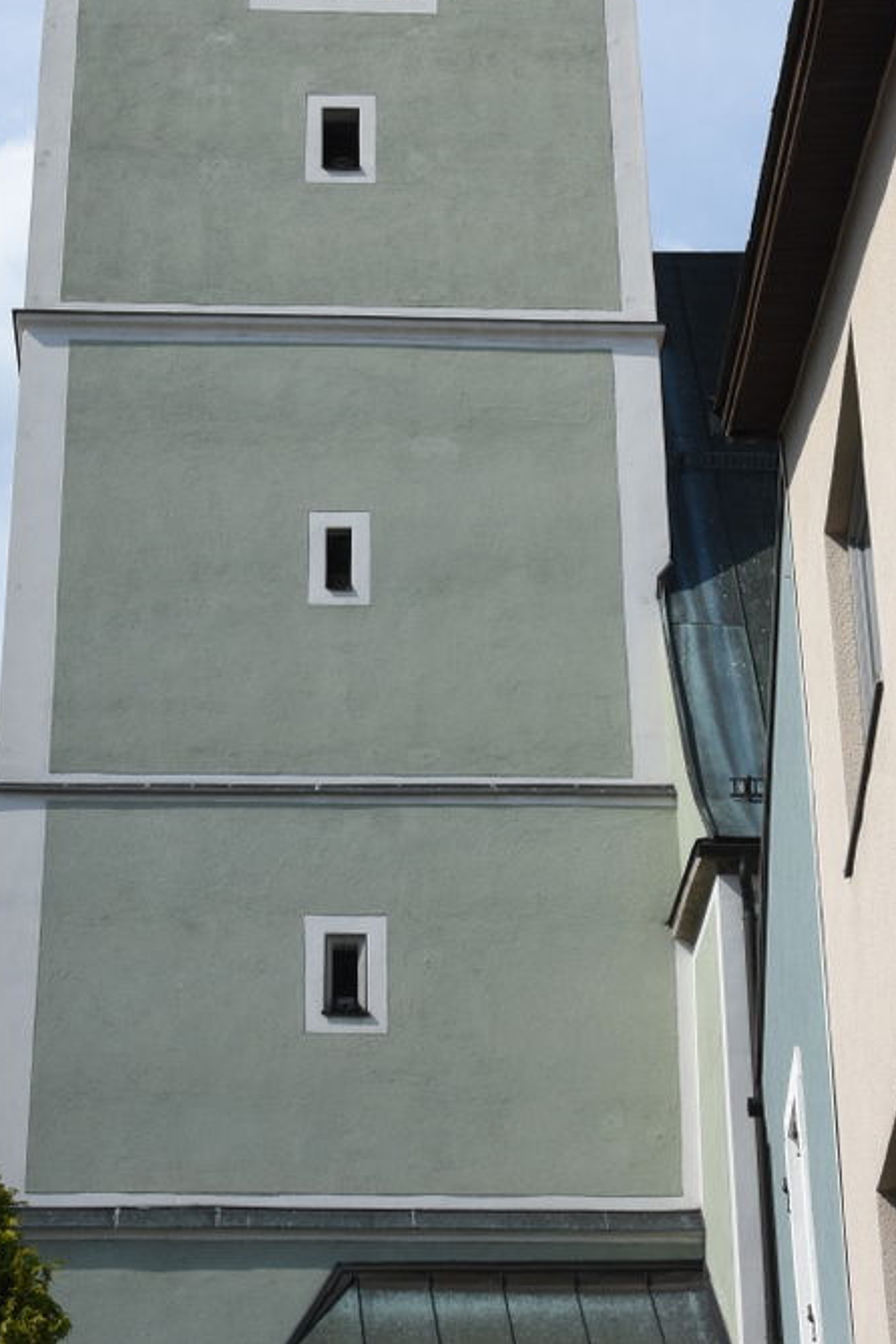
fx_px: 3136
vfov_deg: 24.0
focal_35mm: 84
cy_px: 372
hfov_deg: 16.3
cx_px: 456
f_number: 11
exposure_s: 1/1000
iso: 500
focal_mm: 26
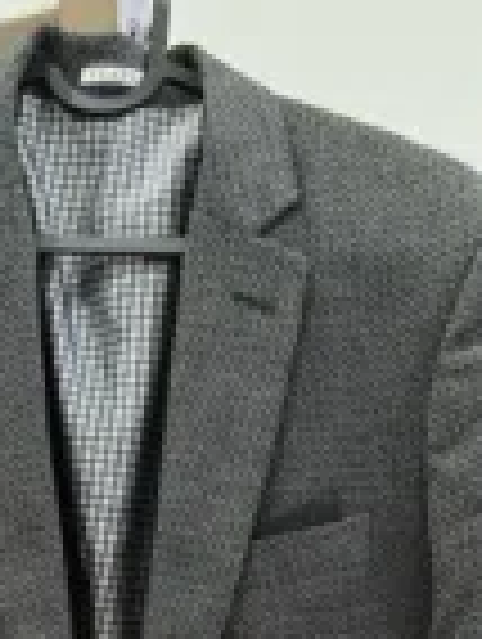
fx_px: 1351
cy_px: 756
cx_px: 72
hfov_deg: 19.9
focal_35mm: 73
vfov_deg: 24.3
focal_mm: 5.7
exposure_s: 1/33
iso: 500
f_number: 1.5
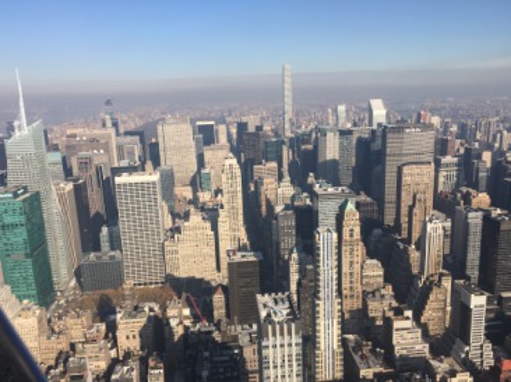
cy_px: 191
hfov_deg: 61.7
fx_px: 428
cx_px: 256
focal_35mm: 29
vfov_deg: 48.2
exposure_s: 1/1637
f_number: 2.2
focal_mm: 4.15
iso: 25
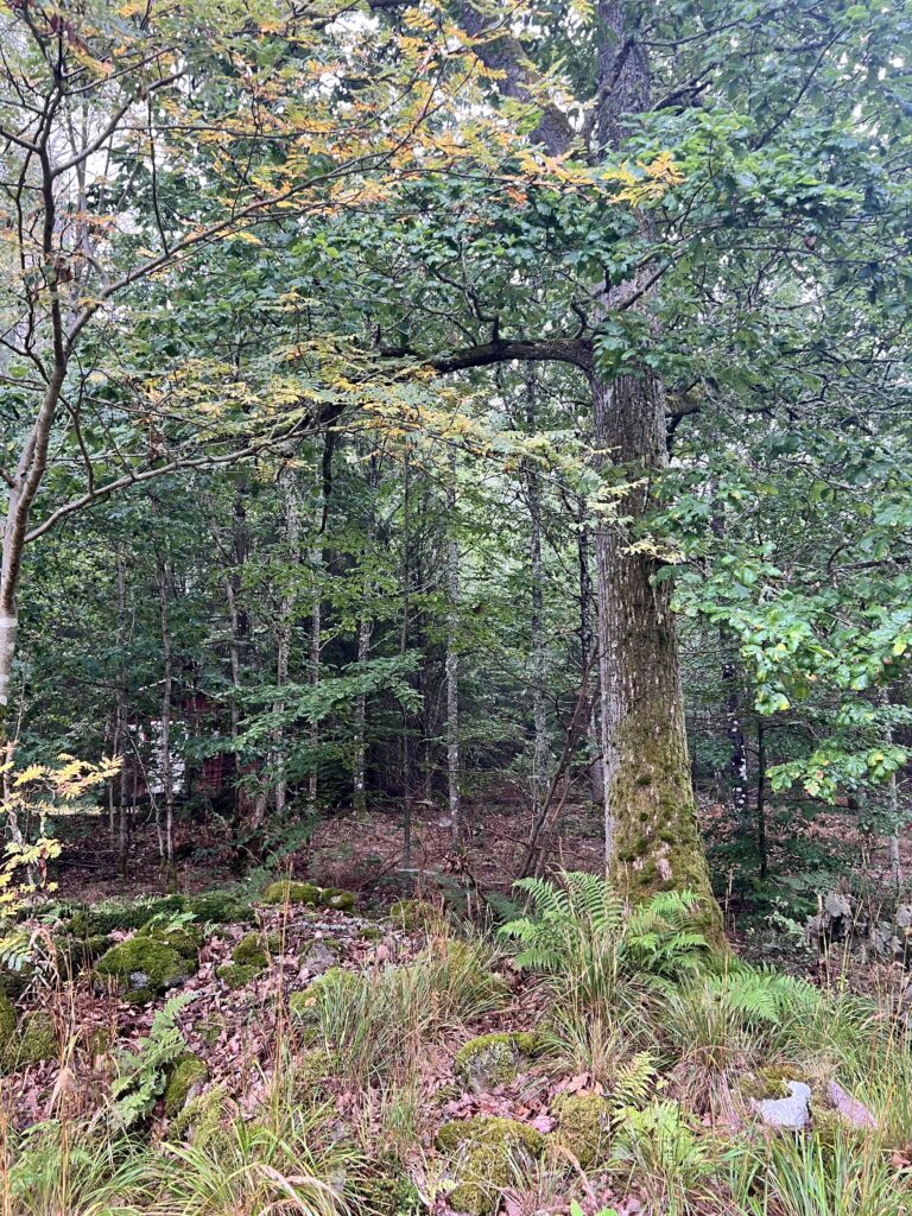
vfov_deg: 67.3
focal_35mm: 26
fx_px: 913
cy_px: 608
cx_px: 456
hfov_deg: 53.1
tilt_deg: +13.0
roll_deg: -0.7
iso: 160
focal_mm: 5.7
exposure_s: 1/60
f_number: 1.5
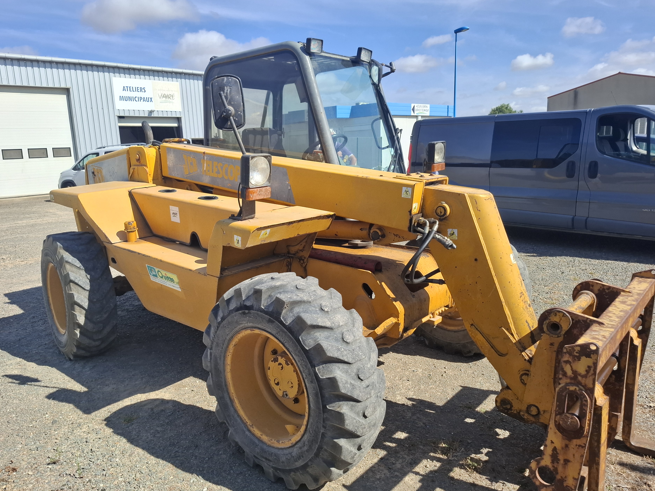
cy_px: 248
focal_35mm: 25
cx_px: 306
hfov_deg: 69.3
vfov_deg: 54.9
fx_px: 473
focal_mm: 5.54
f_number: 1.8
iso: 50
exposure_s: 1/2257
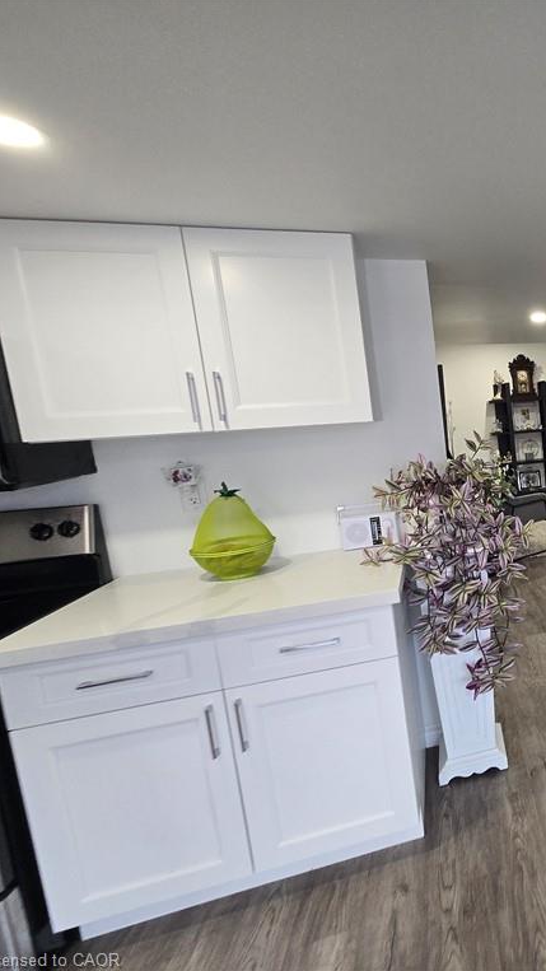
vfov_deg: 89.6
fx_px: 489
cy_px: 484
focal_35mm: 19
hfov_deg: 42.5
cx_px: 629
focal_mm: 2.2
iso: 160
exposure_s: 1/60
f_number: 2.2
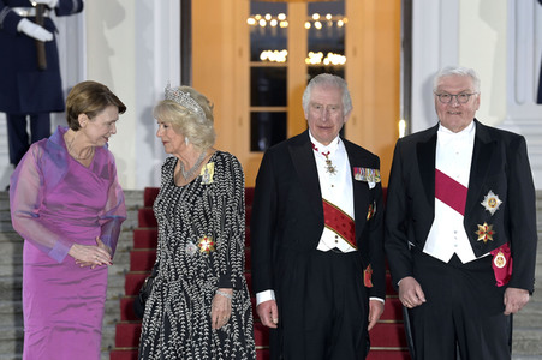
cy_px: 180
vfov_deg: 8.8
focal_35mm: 155
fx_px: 2332
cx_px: 271
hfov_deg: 13.3
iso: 2500
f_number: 5.6
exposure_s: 1/250
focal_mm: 155
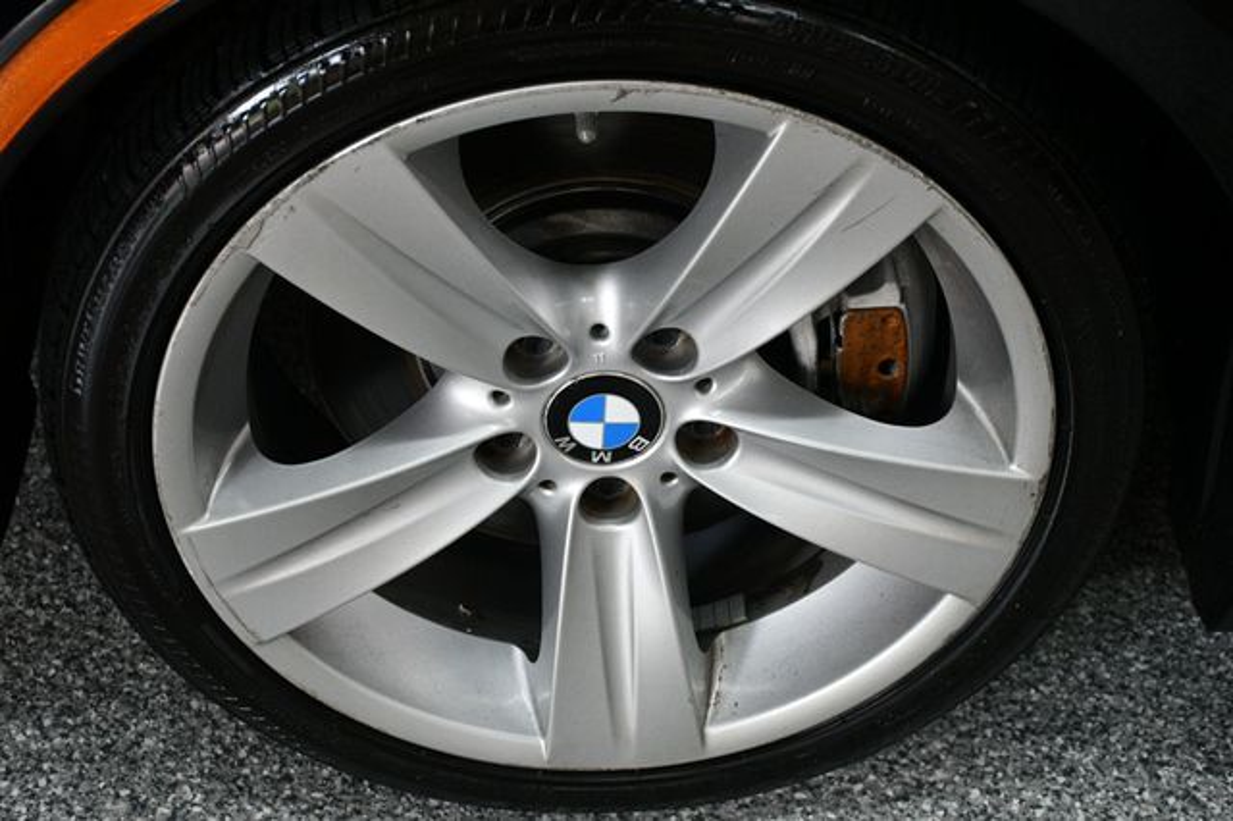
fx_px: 2293
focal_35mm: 67
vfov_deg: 20.3
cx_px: 616
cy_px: 410
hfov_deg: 30.1
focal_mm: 45
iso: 1100
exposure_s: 1/125
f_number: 4.5
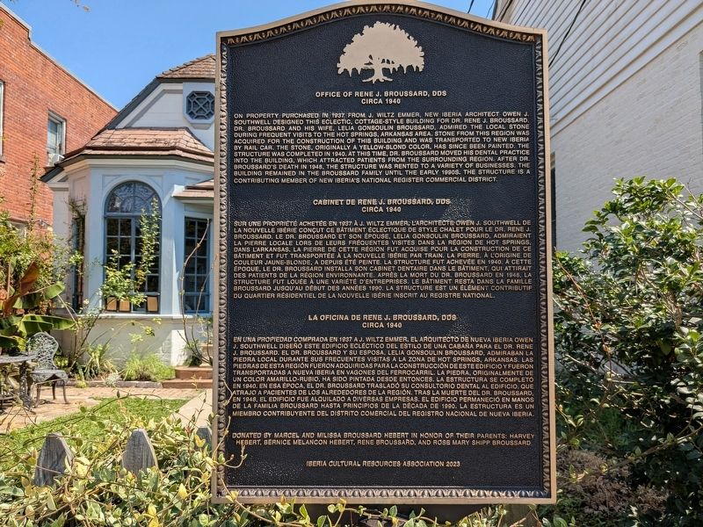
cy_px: 264
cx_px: 352
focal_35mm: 27
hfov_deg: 65.3
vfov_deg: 51.4
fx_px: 548
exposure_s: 1/1462
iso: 42
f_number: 1.73
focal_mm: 4.38
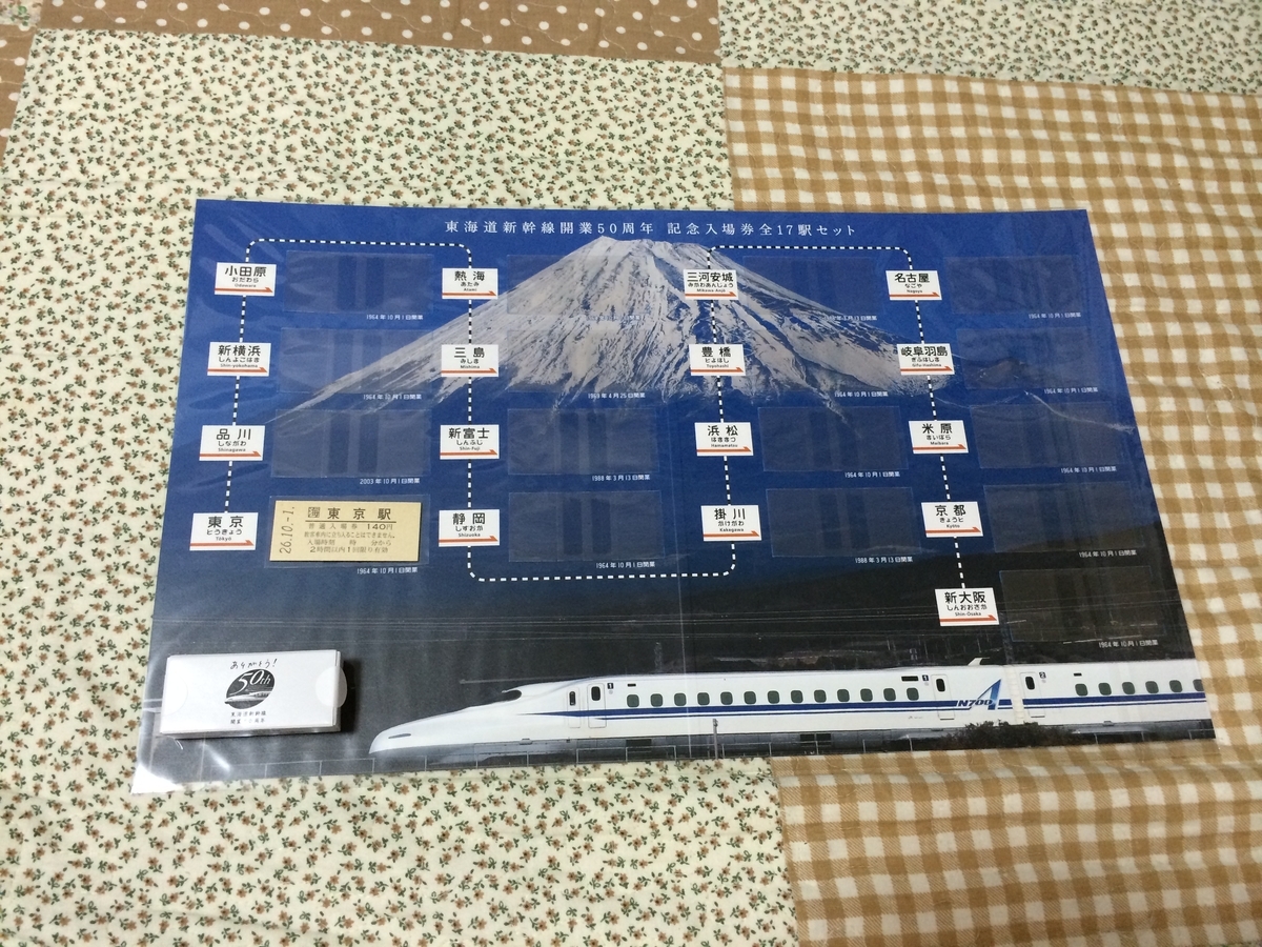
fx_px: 1094
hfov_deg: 60.0
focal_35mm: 30
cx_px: 631
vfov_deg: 46.8
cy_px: 474
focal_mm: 4.12
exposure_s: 1/33
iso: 250
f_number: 2.2
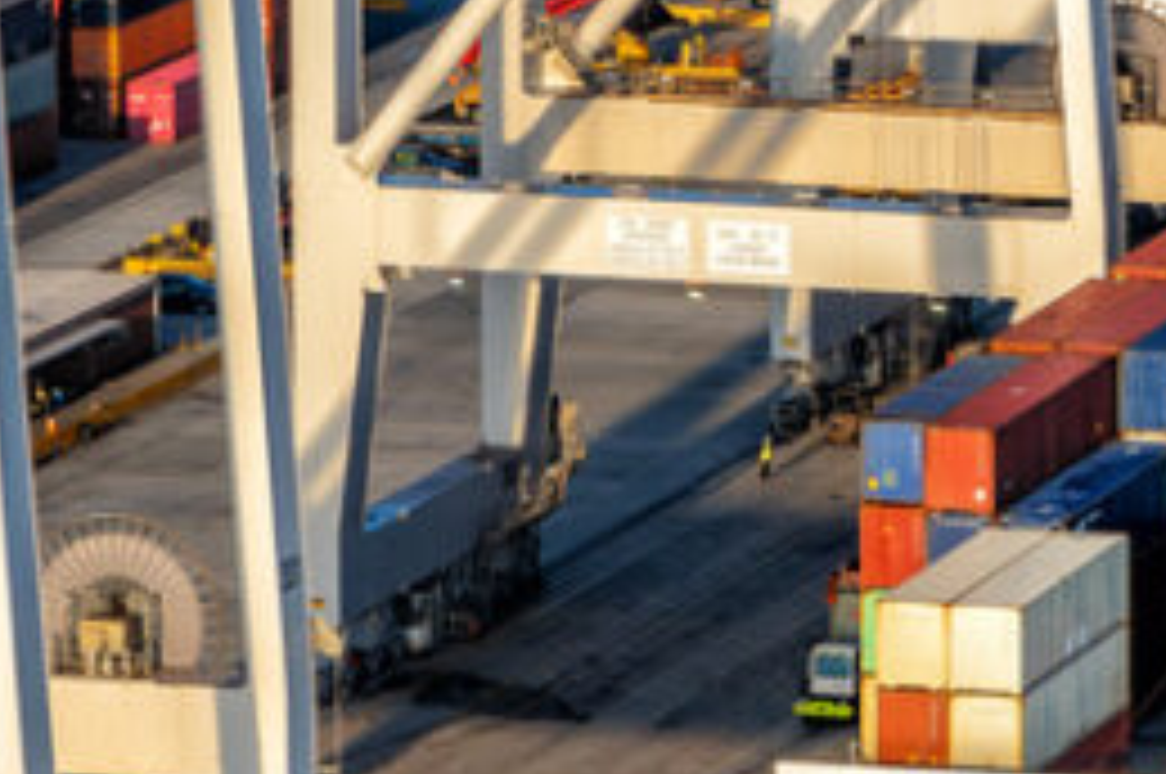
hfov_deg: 5.6
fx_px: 11710
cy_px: 99
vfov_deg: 3.8
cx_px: 2161
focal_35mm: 362
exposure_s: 1/800
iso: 500
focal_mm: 78
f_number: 10
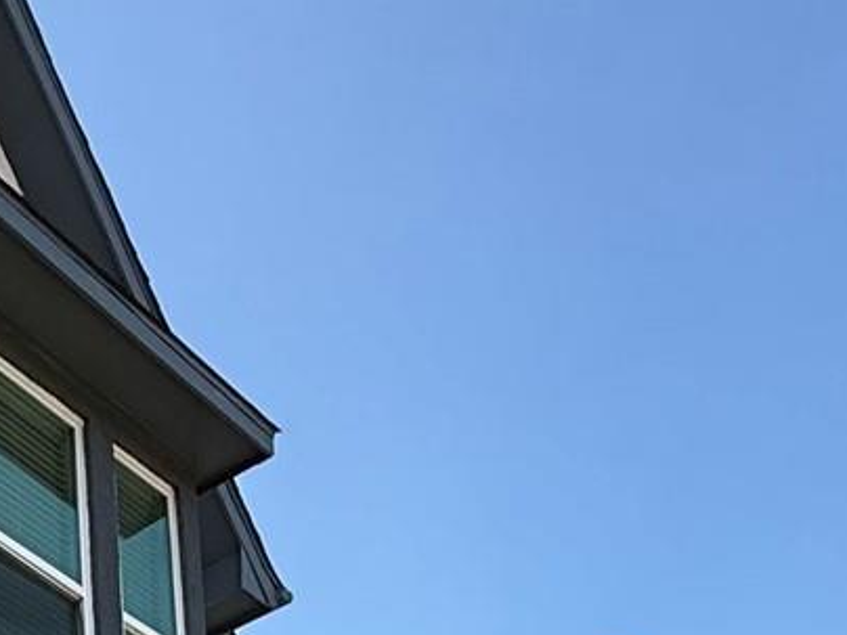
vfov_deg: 15.4
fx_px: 1737
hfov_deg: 22.3
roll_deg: -0.2
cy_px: 1358
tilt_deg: +9.3
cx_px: -447
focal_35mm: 71
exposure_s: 1/760
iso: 50
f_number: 2.2
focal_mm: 2.22
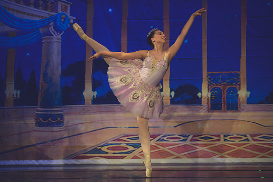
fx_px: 899
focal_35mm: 119
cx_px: 127
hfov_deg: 17.3
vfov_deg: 11.6
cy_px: 94
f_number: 2.8
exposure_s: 1/320
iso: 720
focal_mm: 110
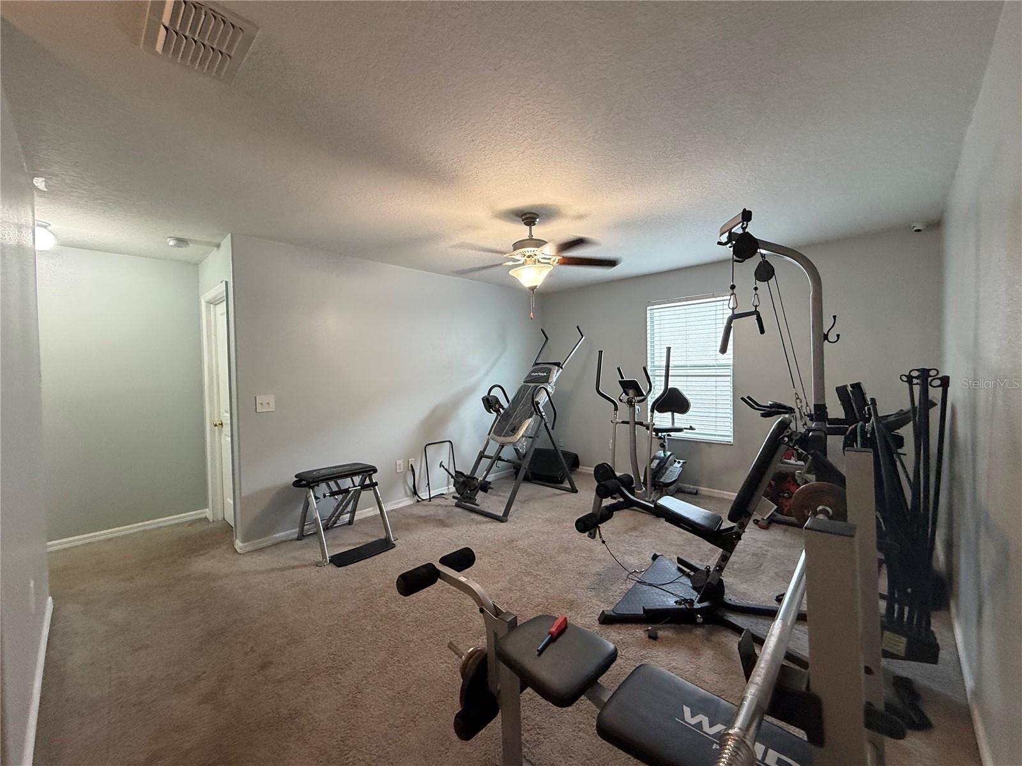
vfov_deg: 85.7
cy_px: 383
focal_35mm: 14
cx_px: 511
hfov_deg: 102.1
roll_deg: +1.1
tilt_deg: -2.1
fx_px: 413
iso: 320
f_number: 2.2
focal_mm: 2.22
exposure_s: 1/60
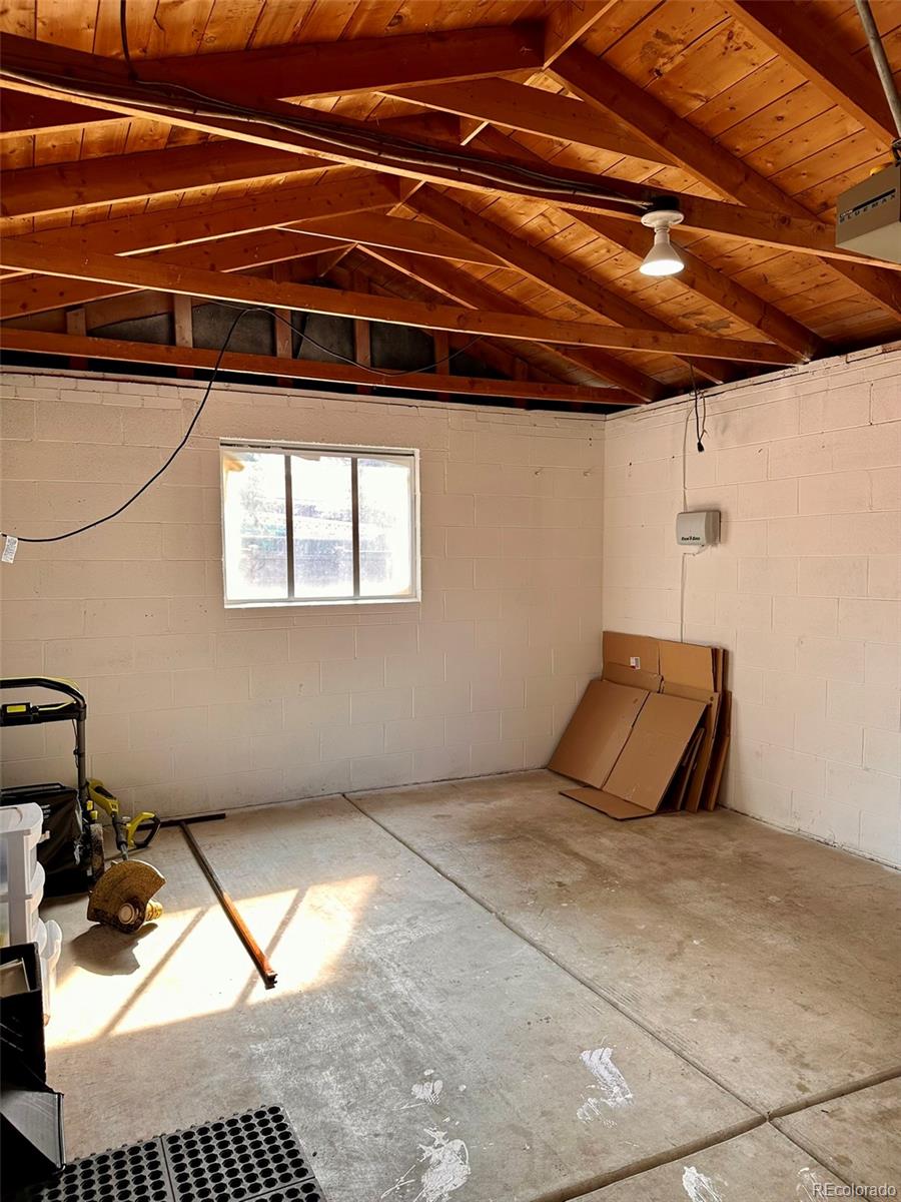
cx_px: 450
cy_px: 601
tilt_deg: -3.3
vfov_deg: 71.6
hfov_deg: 56.8
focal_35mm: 24
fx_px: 833
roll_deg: -0.9
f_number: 1.78
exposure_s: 1/121
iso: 64
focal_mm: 6.86
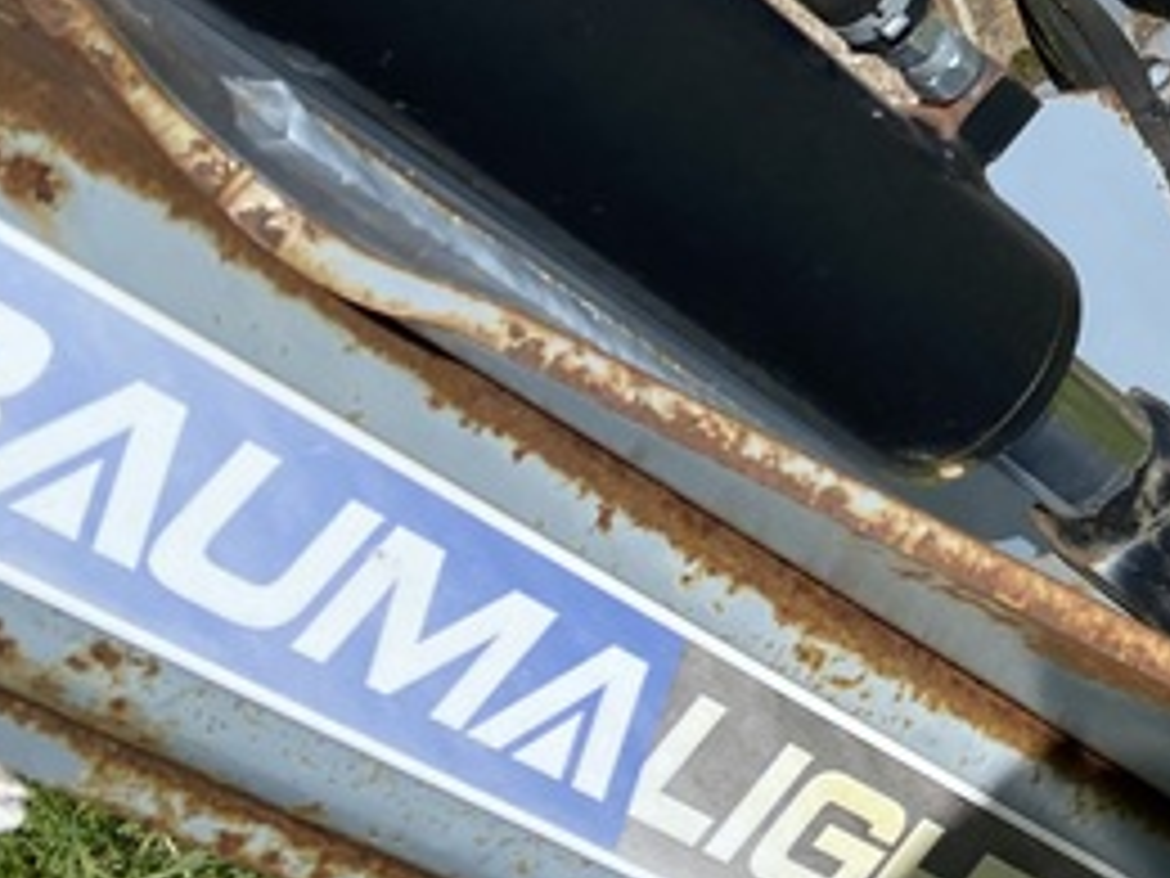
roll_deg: +7.0
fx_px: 2704
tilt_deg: -31.5
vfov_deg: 17.3
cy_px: -266
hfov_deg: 21.5
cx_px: 1624
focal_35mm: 80
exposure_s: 1/2817
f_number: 1.8
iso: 32
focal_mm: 4.25
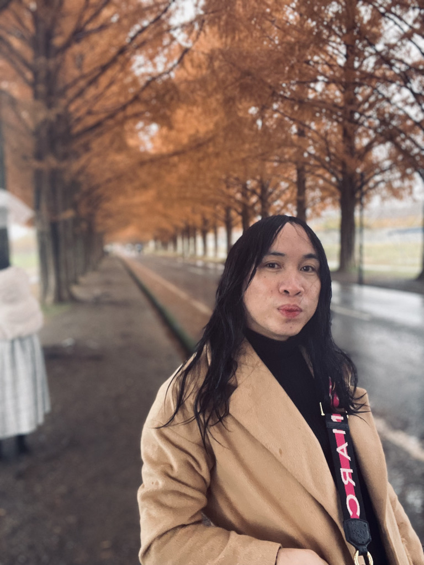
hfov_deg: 46.8
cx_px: 212
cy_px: 282
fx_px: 490
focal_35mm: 30
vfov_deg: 60.0
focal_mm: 2.71
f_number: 2.2
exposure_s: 1/60
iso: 320
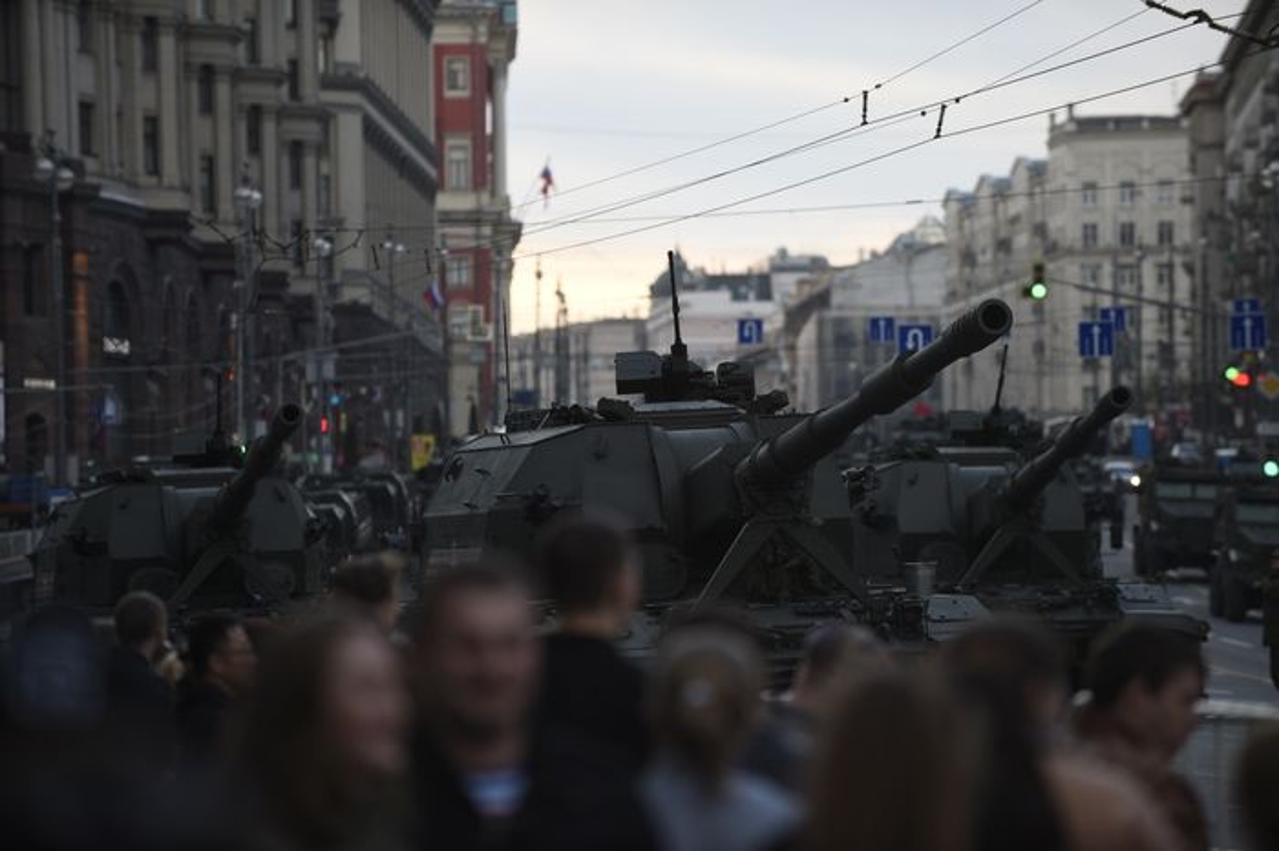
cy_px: 426
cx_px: 640
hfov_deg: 10.3
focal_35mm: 200
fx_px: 7102
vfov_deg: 6.9
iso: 1000
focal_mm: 200
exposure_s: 1/1000
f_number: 3.5
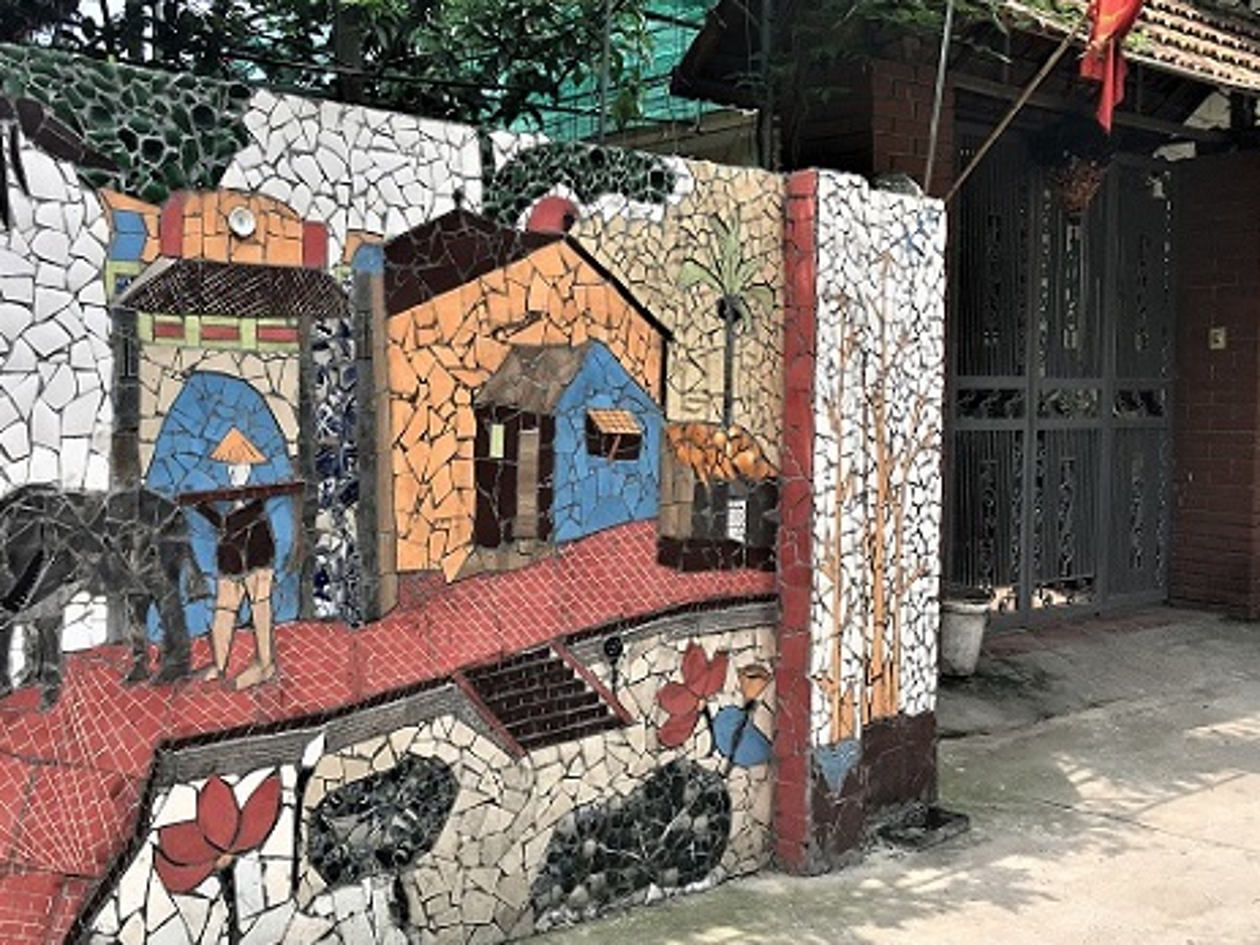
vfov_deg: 35.1
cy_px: 481
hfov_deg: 45.6
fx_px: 1492
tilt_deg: -1.6
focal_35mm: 41
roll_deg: +0.2
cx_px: 523
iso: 25
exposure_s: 1/693
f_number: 2.2
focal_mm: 4.15
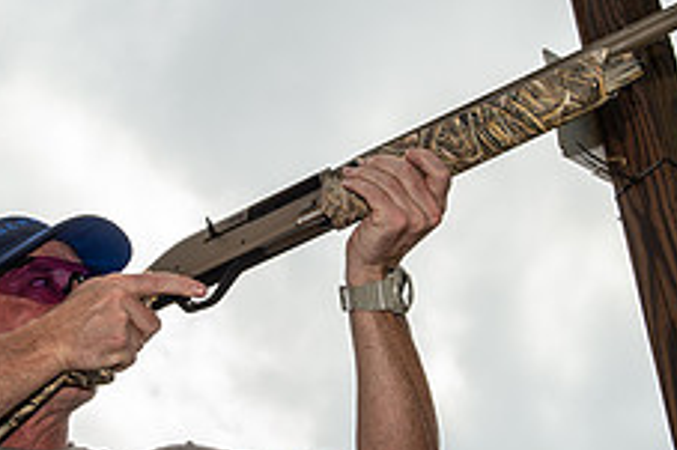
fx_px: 1729
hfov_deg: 22.1
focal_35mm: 92
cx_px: 298
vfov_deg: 14.8
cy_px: 188
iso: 125
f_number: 10
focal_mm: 36
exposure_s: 1/320
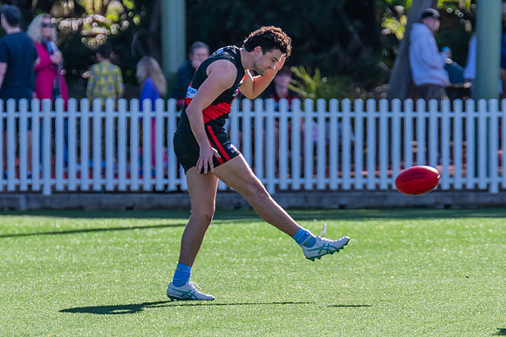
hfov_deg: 2.8
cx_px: 236
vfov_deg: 1.9
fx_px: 10252
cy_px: 141
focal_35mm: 729
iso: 800
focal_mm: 500
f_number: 9
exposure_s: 1/1250
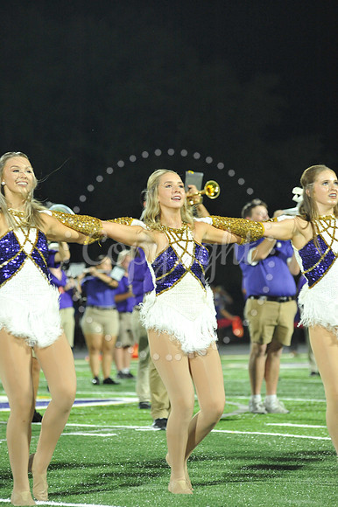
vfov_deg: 10.3
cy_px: 254
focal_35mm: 200
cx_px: 169
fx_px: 2820
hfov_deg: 6.9
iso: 4000
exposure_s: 1/250
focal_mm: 200
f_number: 5.6
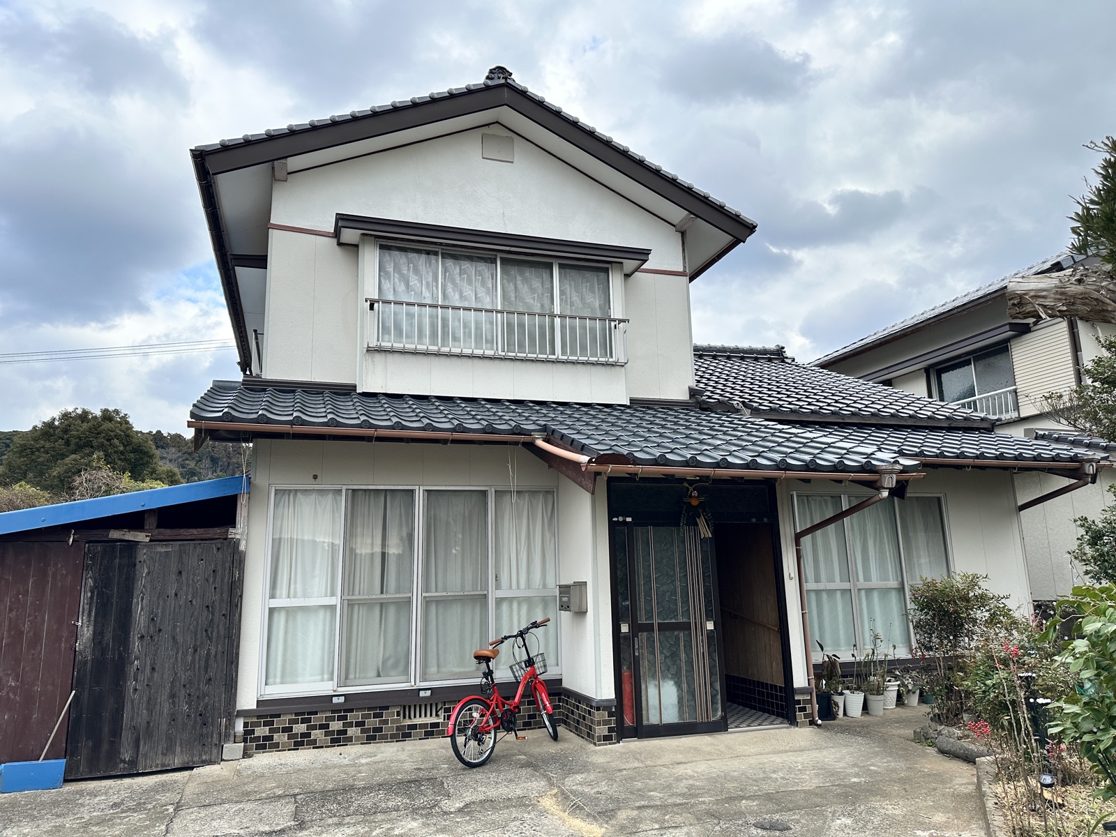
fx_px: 774
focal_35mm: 24
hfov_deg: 71.6
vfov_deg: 56.8
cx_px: 558
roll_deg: +1.8
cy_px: 418
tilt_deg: +11.5
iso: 80
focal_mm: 6.86
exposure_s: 1/1562
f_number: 1.78
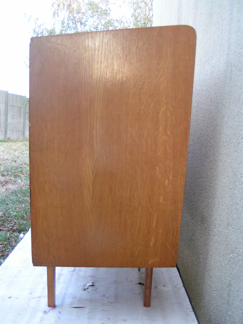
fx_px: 356
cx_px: 122
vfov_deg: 49.0
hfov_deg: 37.7
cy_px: 162
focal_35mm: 38
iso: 160
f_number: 2.8
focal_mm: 5.8
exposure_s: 1/40
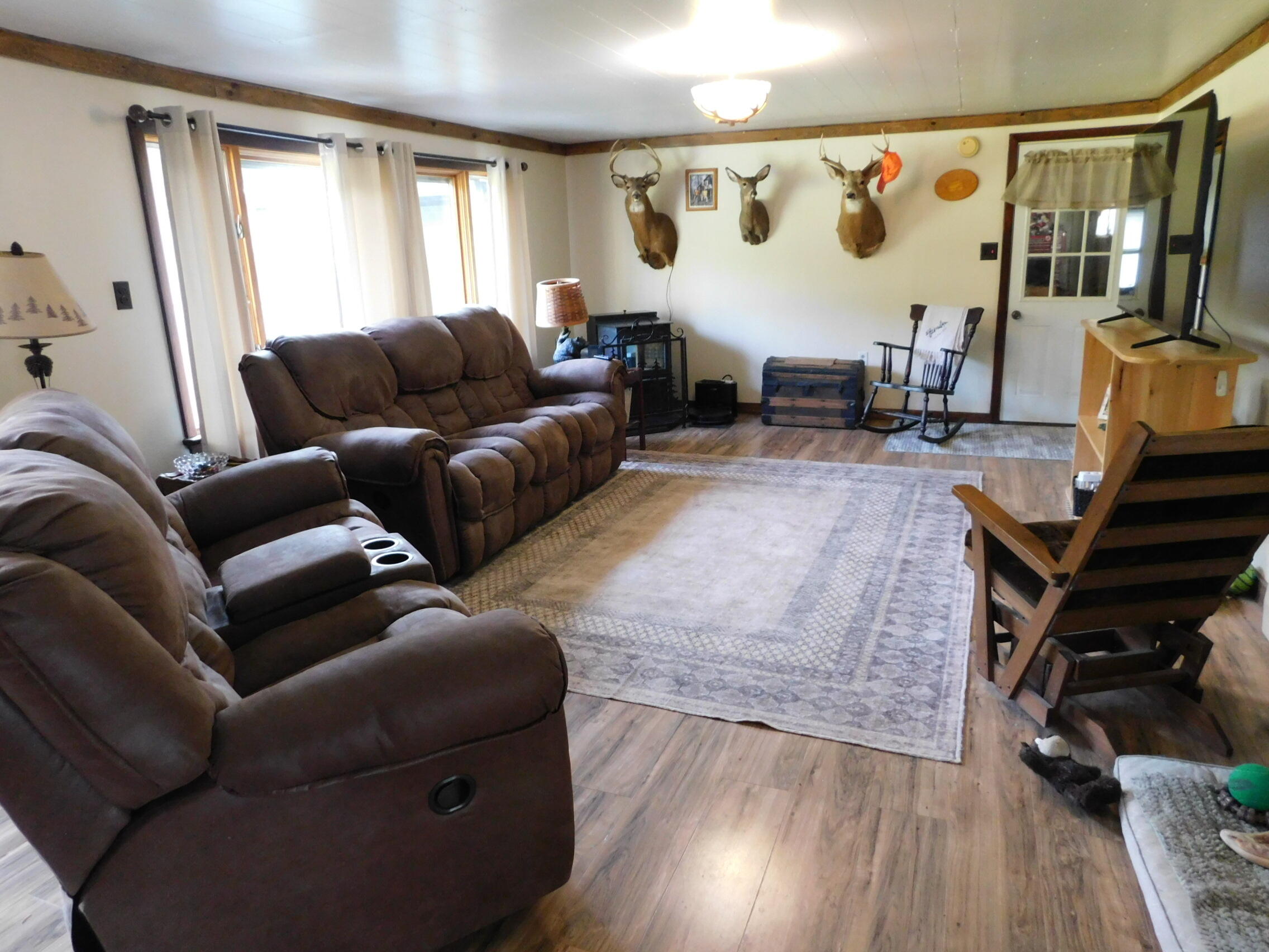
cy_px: 476
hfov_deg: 73.9
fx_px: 843
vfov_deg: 58.9
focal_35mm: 23
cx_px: 634
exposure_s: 1/15
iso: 400
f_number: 3
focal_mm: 4
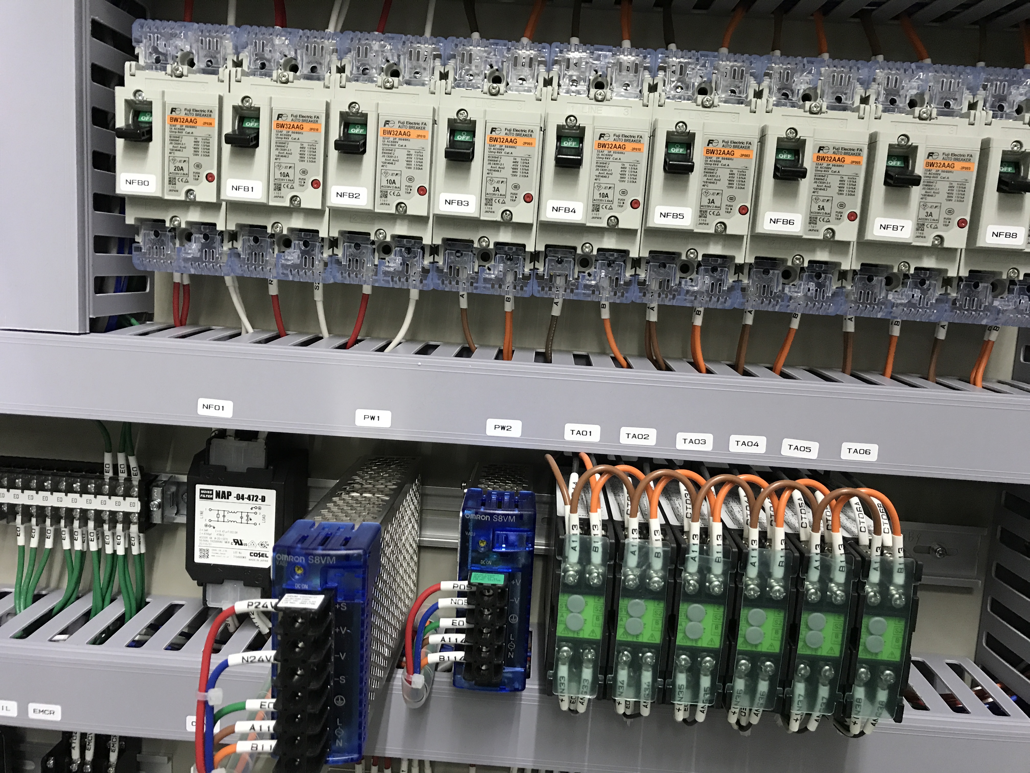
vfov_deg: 49.7
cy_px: 386
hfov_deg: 63.4
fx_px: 833
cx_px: 515
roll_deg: -3.1
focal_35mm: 28
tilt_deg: -7.0
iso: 50
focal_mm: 3.99
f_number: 1.8
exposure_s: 1/15
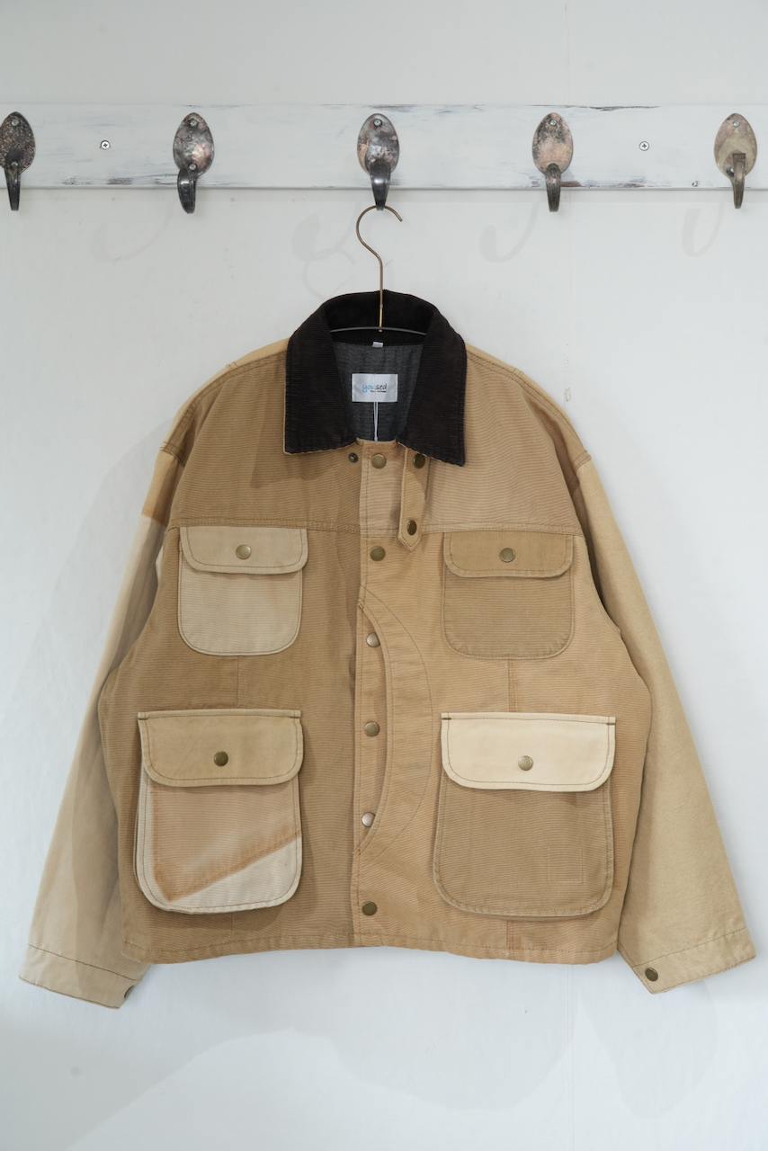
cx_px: 384
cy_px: 576
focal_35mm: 70
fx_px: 2239
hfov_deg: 19.5
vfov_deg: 28.8
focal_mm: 70
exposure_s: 1/25
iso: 1000
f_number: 9
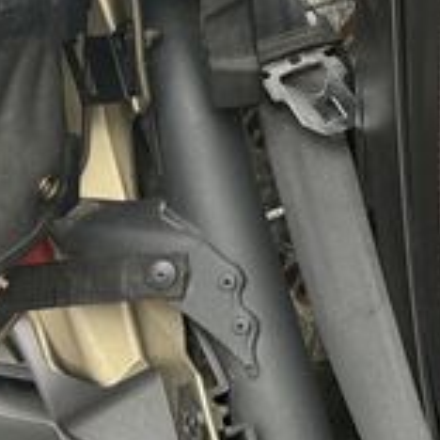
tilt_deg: -16.9
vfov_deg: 18.8
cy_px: -96
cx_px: 731
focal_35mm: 87
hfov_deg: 17.2
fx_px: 1251
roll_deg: +0.0
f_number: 1.78
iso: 200
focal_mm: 6.76
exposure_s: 1/169
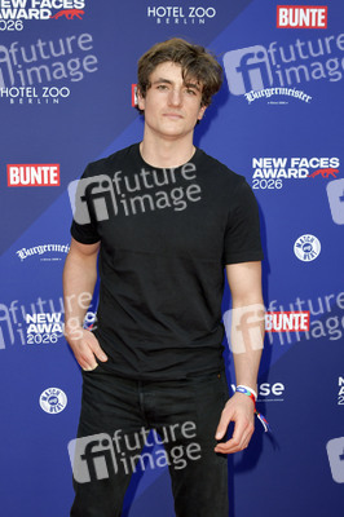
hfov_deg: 30.5
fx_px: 632
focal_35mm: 44
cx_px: 172
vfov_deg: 44.5
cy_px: 258
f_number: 6.3
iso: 640
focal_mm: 44
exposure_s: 1/200
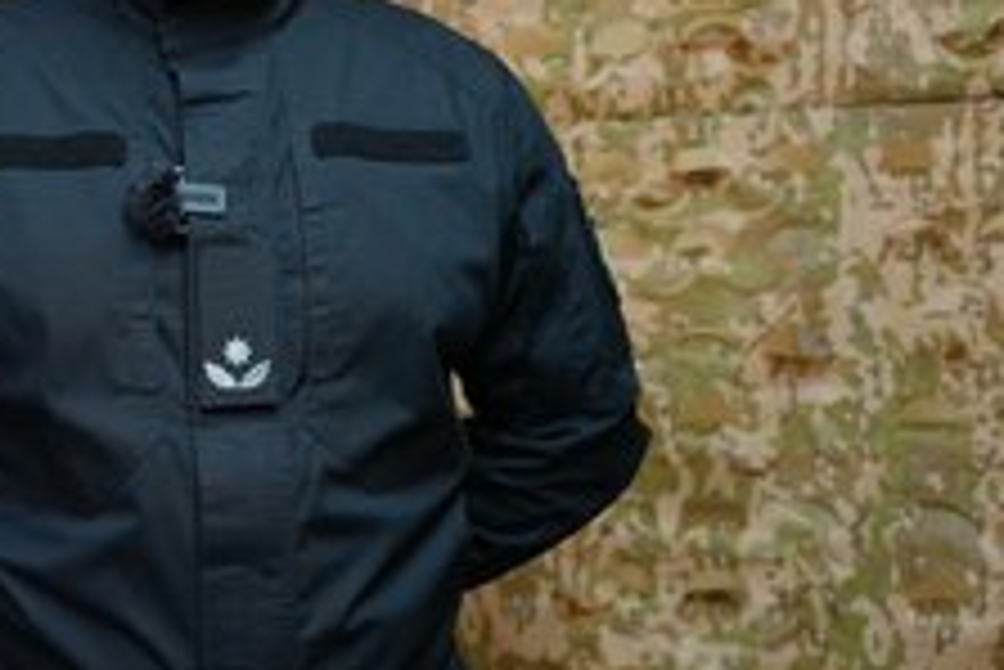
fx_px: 1702
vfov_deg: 21.8
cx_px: 185
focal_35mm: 61
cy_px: 79
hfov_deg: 31.9
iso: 2500
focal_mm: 34
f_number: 4
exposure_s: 1/160
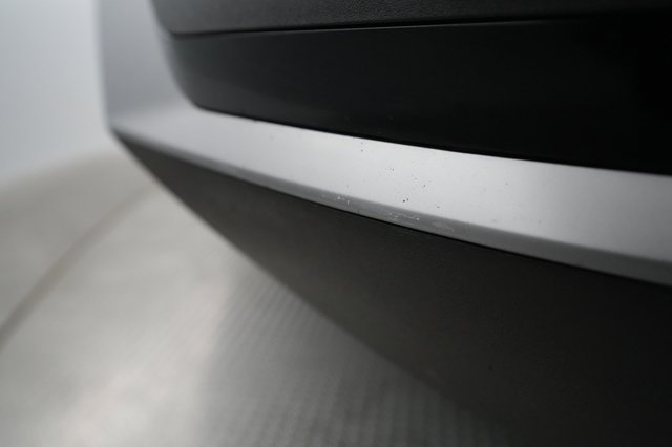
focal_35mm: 28
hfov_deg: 65.5
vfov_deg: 46.4
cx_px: 336
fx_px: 522
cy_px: 224
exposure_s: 1/100
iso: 6400
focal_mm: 28
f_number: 5.6
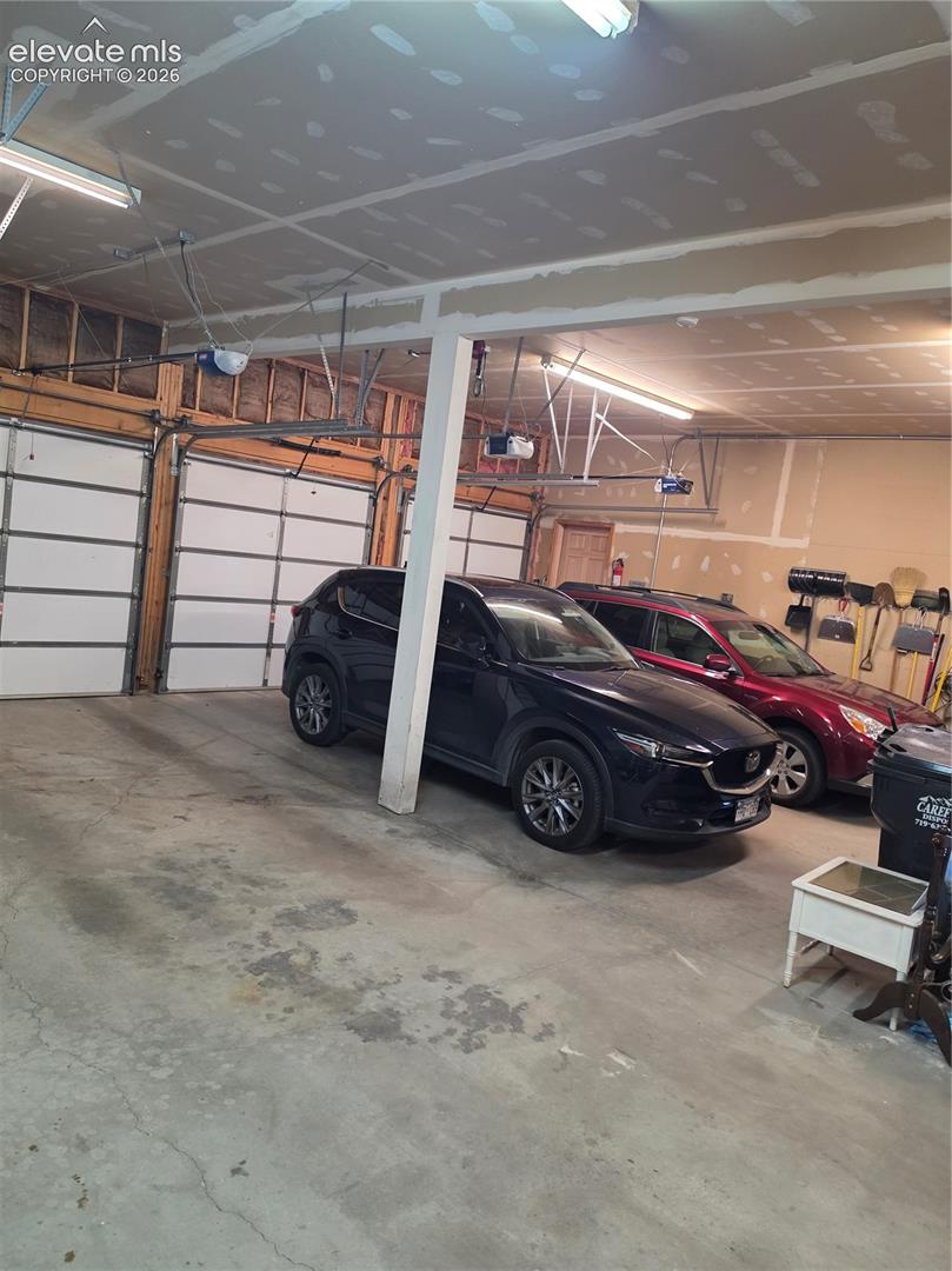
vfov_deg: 73.9
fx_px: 844
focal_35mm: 23
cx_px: 476
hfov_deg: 58.8
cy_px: 636
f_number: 1.4
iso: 500
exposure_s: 1/120
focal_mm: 6.5
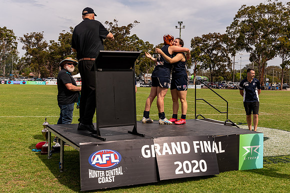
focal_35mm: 43
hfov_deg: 45.2
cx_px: 160
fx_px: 347
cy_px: 86
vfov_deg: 31.1
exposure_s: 1/640
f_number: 8
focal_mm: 26
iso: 200
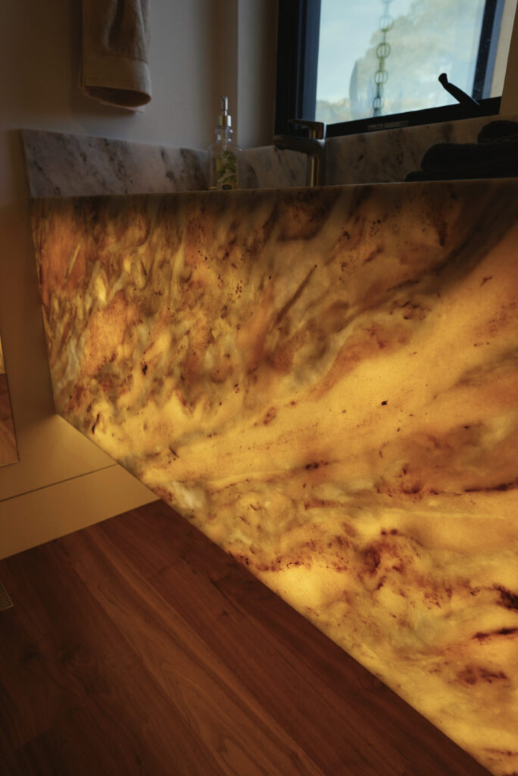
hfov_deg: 53.2
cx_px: 259
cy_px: 388
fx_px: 517
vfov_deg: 73.7
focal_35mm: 24
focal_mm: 24
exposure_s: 1/80
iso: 640
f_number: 6.3
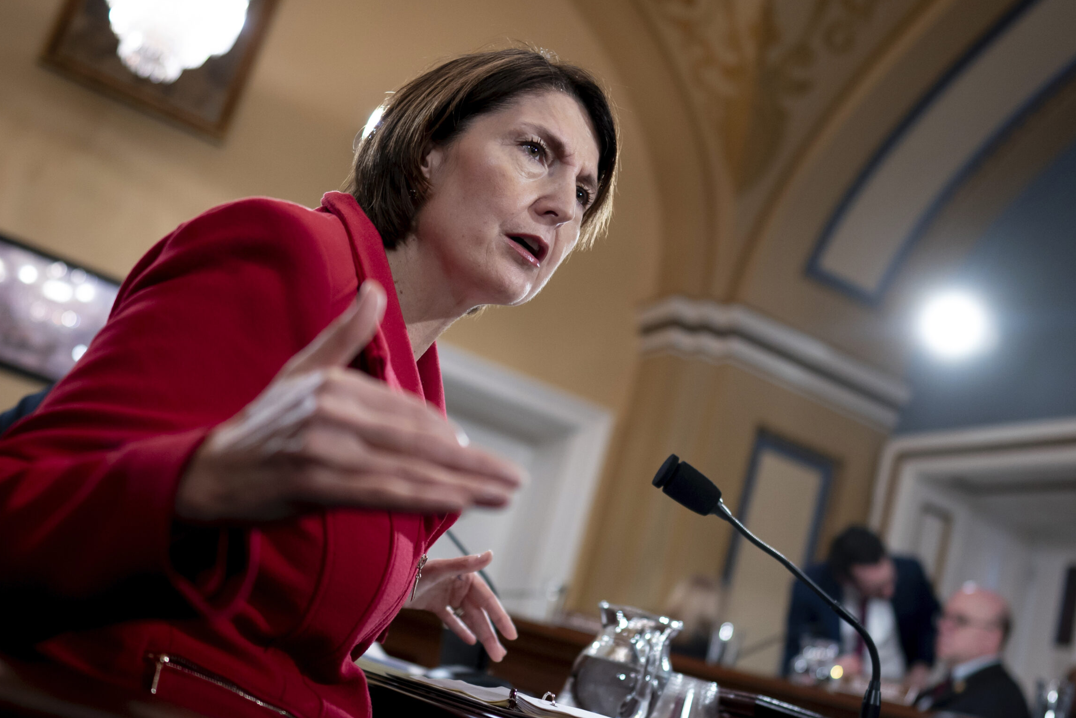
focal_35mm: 40
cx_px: 535
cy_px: 386
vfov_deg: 33.4
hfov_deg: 48.5
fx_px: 1195
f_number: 1.4
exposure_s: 1/400
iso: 1000
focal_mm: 24
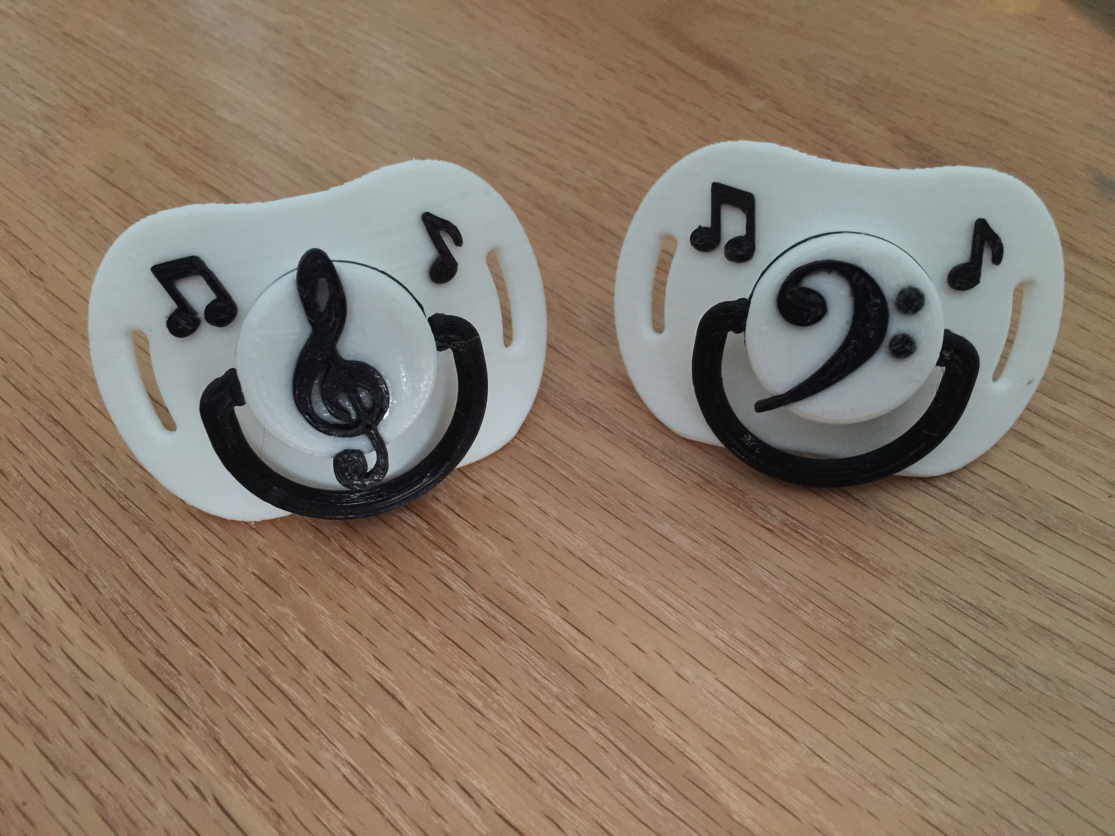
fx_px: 934
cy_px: 418
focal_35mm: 29
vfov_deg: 48.2
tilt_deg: -50.7
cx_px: 558
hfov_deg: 61.7
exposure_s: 1/4
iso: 125
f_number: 2.2
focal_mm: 4.15
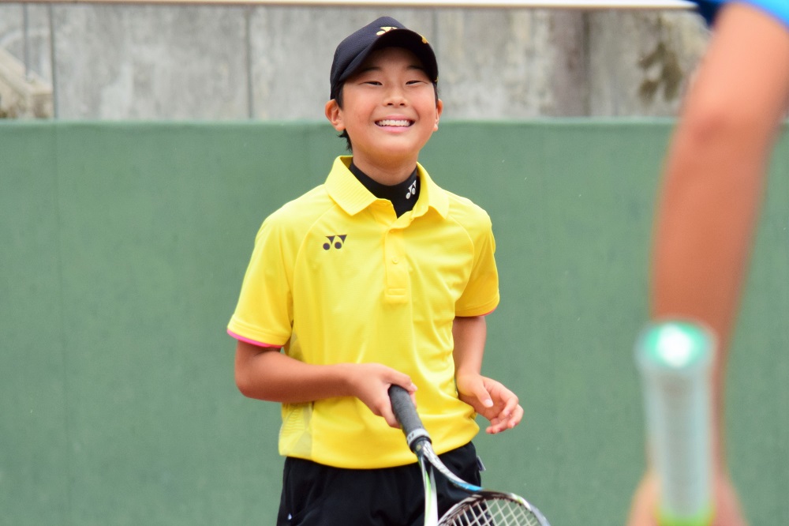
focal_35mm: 165
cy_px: 263
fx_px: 3615
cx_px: 394
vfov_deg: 8.3
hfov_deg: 12.5
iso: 500
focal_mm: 110
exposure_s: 1/1250
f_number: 4.8
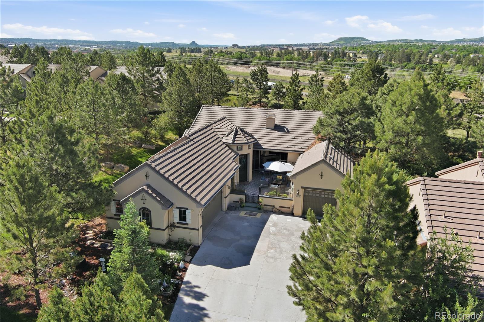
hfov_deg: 63.7
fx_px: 390
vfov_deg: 44.9
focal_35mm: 29
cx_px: 242
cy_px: 161
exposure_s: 1/1006
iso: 100
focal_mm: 10.6
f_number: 2.8
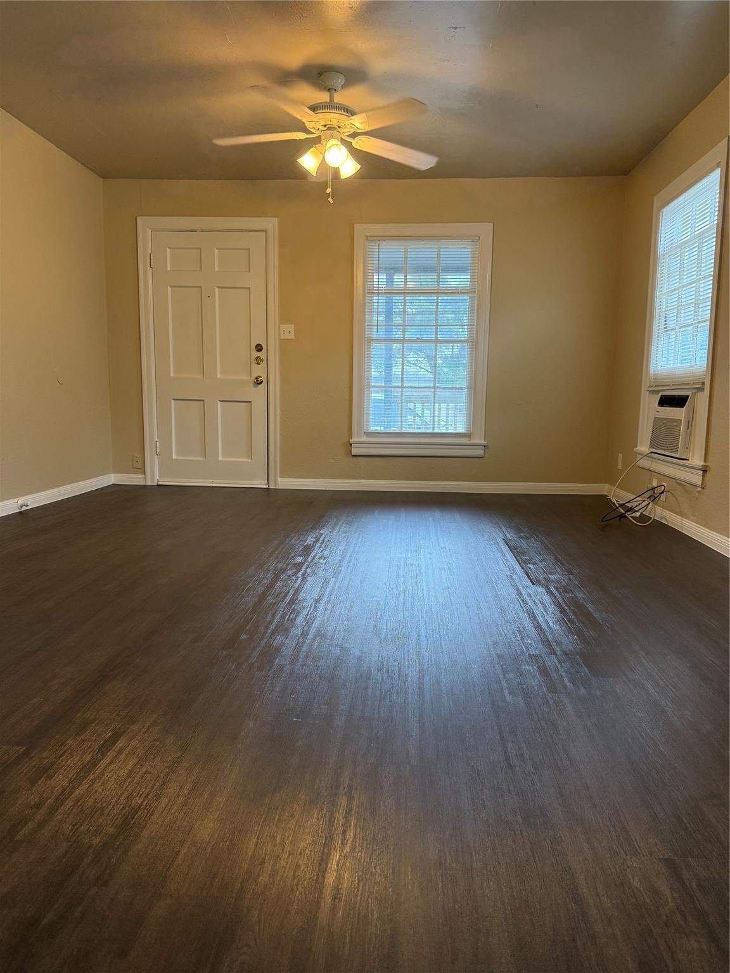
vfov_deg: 71.6
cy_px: 486
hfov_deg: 56.8
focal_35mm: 24
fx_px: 675
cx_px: 365
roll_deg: -1.7
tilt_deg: -8.3
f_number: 1.78
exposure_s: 1/60
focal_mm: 6.76
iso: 160
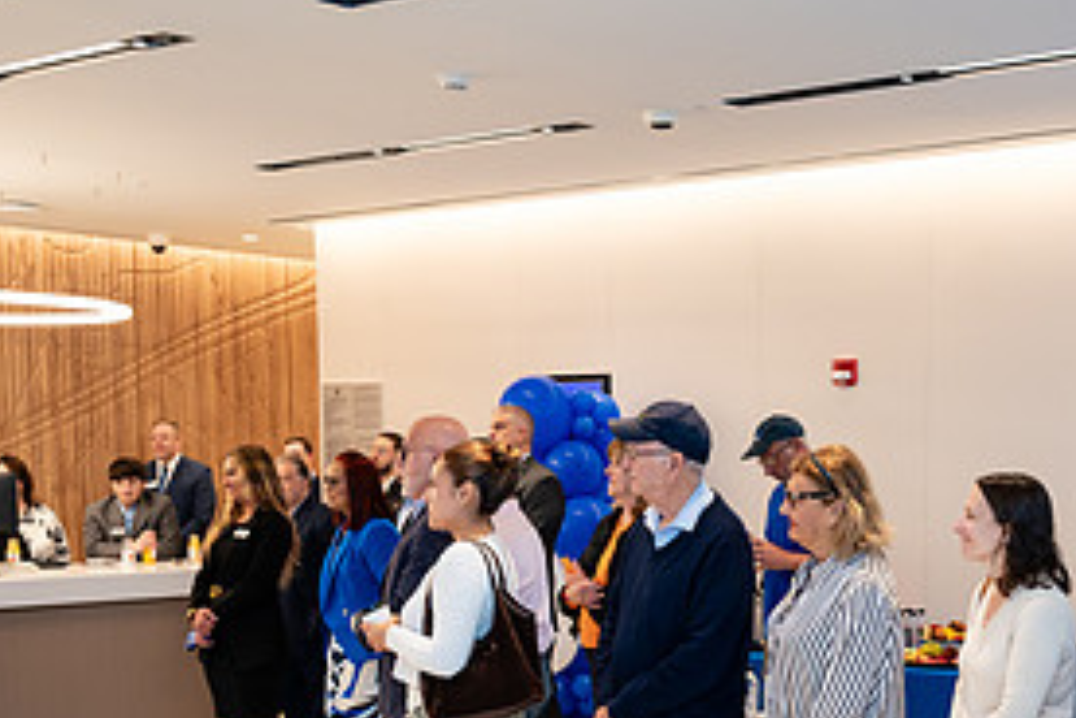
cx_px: 825
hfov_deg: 31.7
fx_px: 1853
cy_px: 663
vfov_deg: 21.4
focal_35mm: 62
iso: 640
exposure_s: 1/200
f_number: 3.5
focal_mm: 29
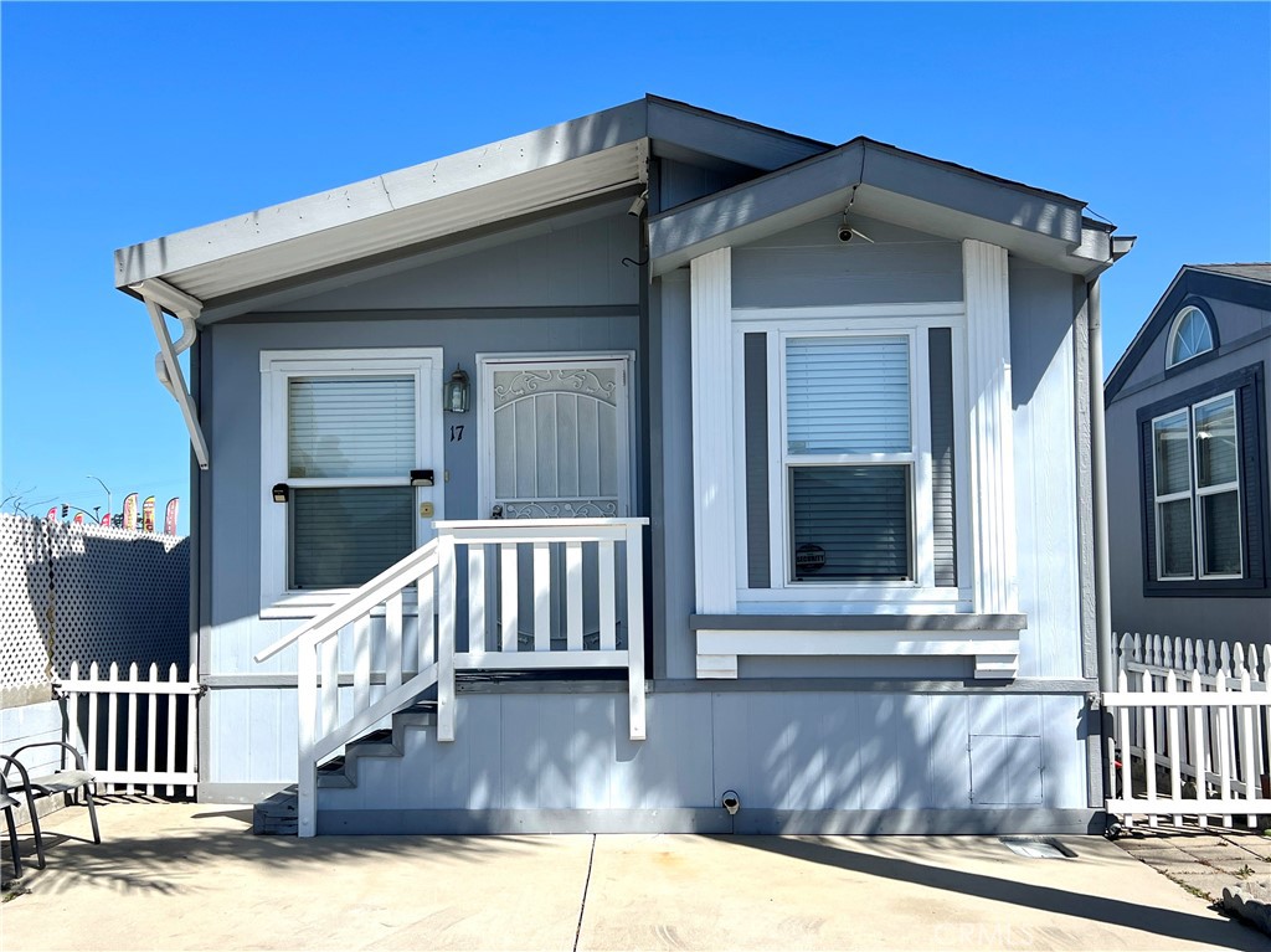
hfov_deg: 67.3
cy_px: 476
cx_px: 636
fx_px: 954
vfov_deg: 53.0
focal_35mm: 26
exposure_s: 1/5587
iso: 50
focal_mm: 5.7
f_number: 1.5
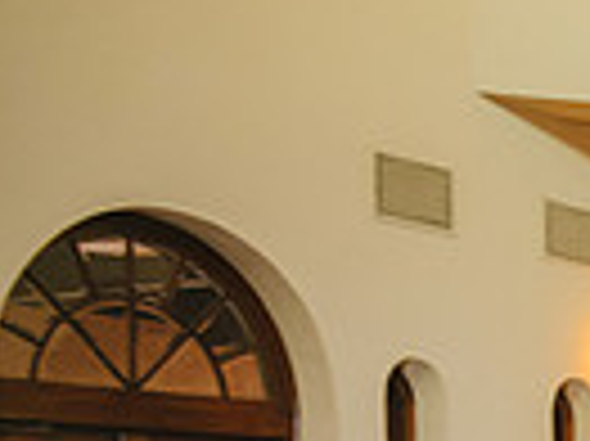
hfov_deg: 14.6
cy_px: 560
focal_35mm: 102
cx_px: 1297
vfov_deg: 14.0
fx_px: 1737
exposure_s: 1/160
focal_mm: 24
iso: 1000
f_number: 2.8
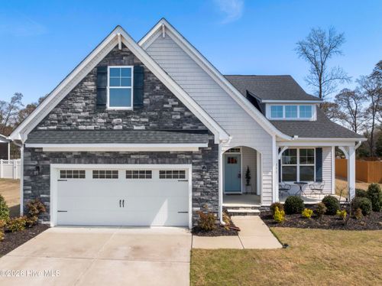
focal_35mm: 24
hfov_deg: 71.6
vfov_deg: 56.7
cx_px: 191
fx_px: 265
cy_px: 143
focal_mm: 12.29
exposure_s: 1/80
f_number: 11
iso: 100
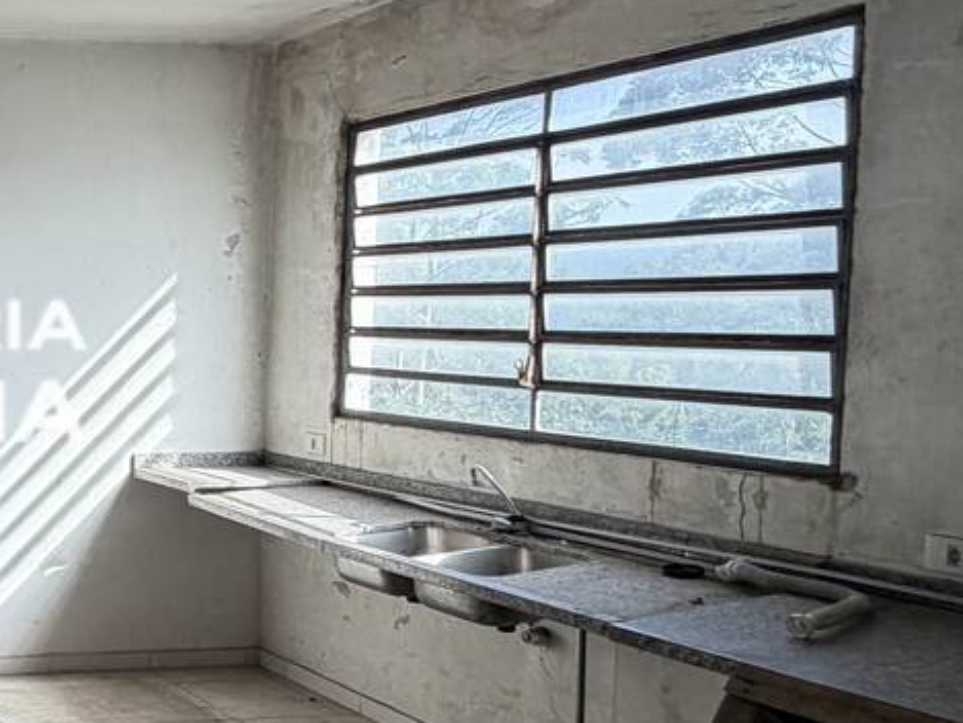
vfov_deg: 33.6
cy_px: 376
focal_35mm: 43
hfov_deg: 32.2
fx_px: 1197
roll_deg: +0.5
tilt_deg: -2.2
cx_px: -314
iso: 50
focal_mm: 2.22
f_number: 2.2
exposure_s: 1/145
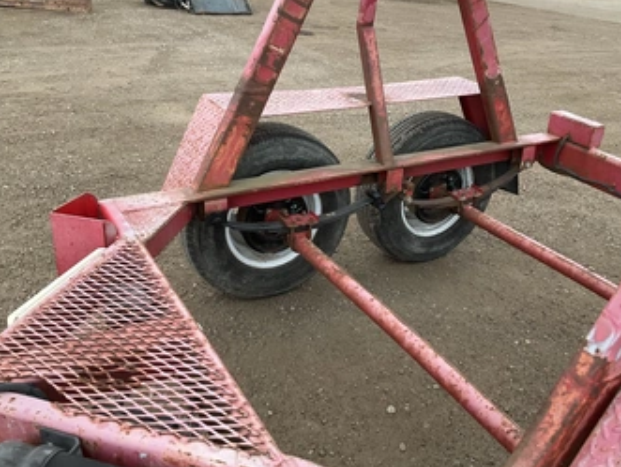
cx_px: 349
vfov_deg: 40.8
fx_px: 629
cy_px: 229
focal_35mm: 35
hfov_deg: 52.4
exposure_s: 1/122
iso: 40
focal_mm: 3
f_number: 1.8
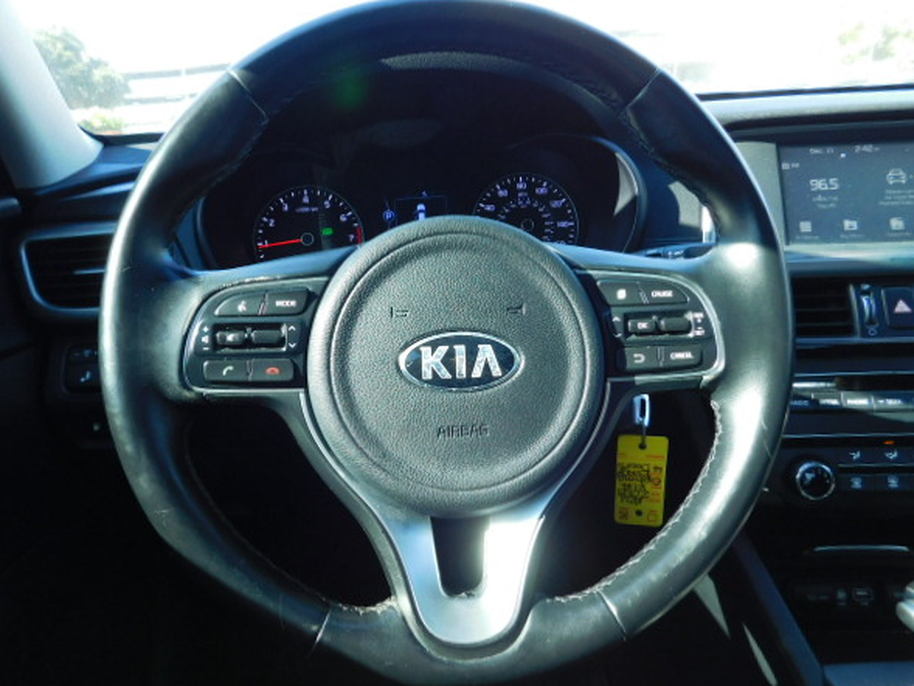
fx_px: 660
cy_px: 334
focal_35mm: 25
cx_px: 427
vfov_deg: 54.9
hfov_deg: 69.3
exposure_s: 1/80
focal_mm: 4
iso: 125
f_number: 3
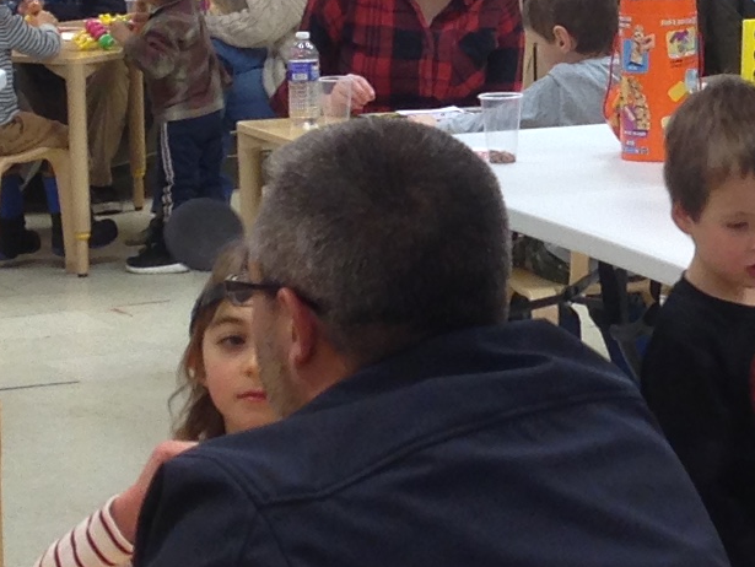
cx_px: 734
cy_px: 50
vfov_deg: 8.5
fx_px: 3819
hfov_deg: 11.2
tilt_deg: -6.8
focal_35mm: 175
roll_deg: +0.3
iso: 50
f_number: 2.4
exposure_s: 1/30
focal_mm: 4.12
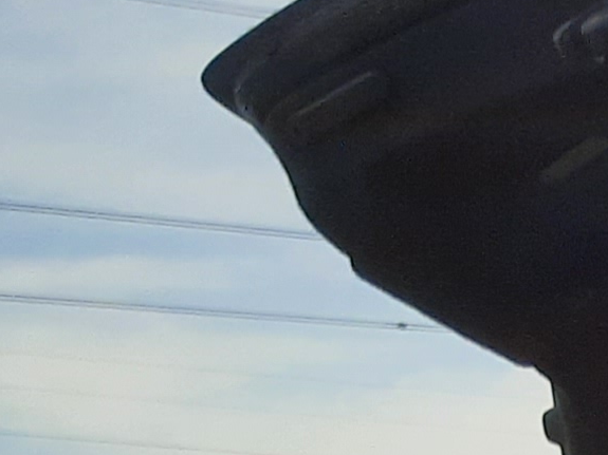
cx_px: 1687
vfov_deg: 7.2
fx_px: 3178
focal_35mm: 181
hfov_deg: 9.2
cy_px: 1441
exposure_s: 1/1222
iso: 40
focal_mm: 3.92
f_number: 1.7
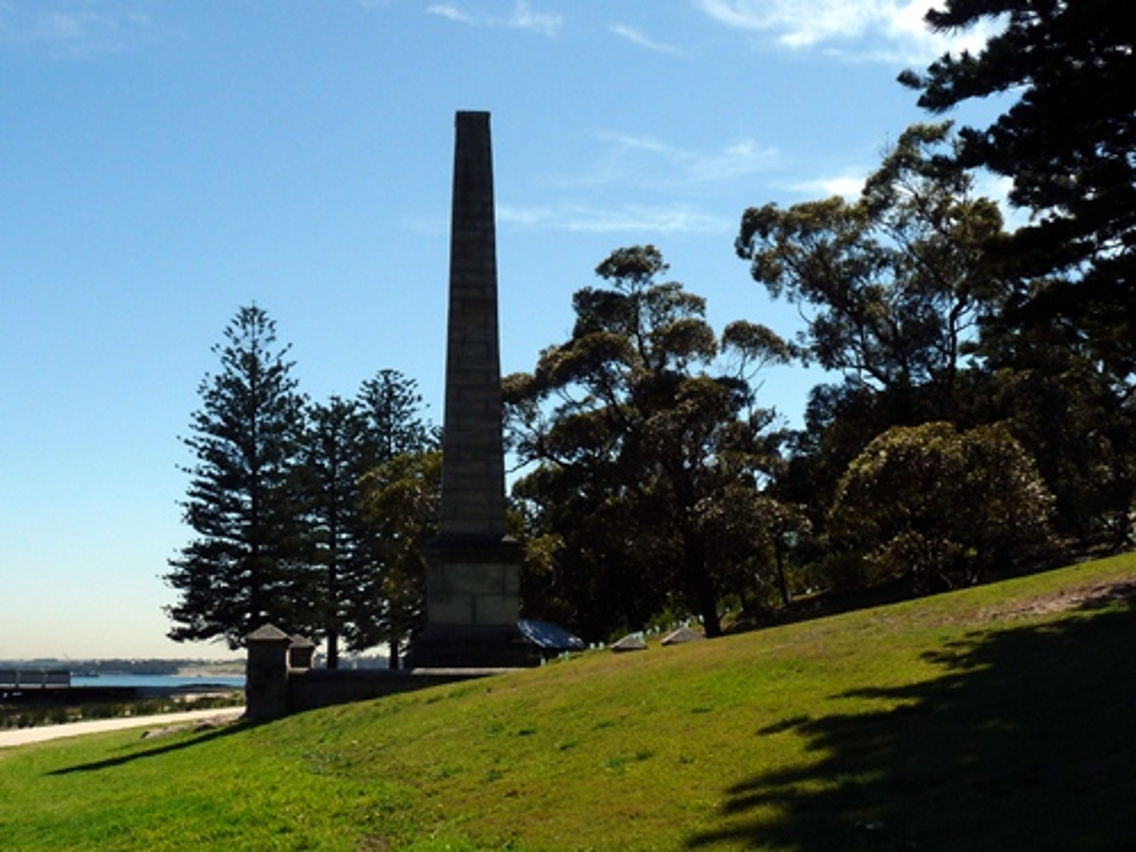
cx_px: 568
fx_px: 1477
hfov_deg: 42.1
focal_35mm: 45
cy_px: 426
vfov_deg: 32.2
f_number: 7.1
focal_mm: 5.6
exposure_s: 1/500
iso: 100
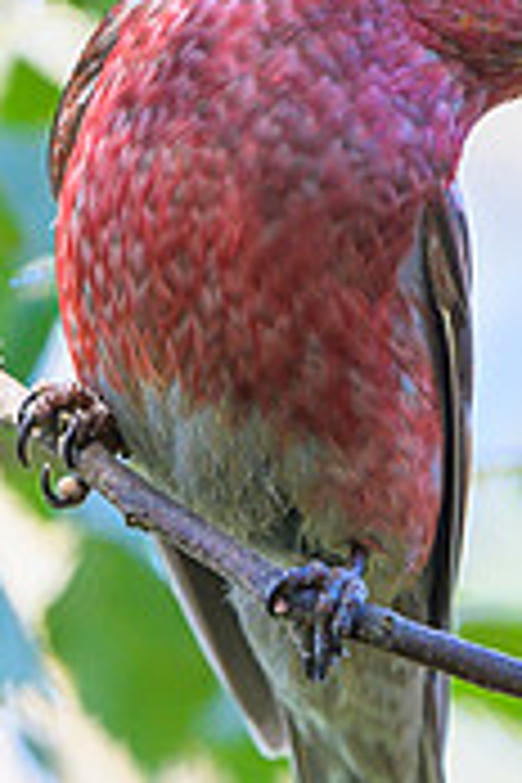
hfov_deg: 0.7
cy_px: 297
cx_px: 563
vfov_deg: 1.1
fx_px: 42213
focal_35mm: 1941
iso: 1250
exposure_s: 1/800
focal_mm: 500
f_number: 4
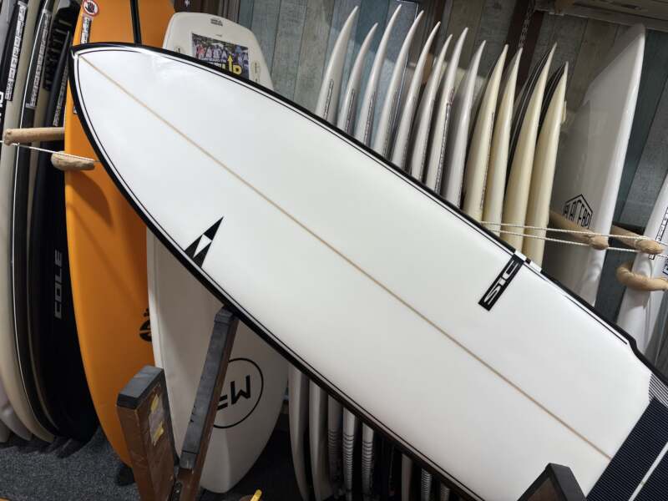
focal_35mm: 26
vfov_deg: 53.1
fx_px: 502
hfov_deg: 67.3
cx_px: 334
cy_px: 250
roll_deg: -11.1
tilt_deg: -14.6
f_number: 1.6
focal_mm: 5.96
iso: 32
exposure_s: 1/138
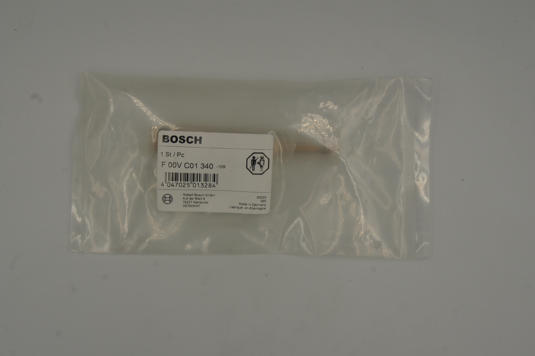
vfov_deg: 25.7
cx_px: 268
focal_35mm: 52
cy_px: 178
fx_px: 780
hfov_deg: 37.9
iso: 200
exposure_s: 1/125
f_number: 11
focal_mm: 35
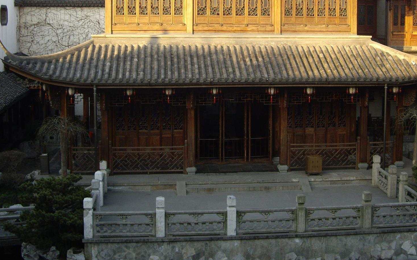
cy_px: 65
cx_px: 241
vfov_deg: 24.2
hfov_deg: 38.1
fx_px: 602
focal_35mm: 53
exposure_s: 1/160
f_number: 2.8
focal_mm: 7.9
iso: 100
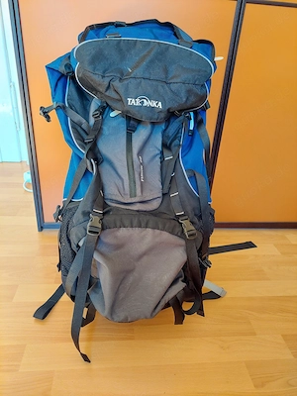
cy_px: 198
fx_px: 275
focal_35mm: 24
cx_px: 148
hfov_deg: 56.8
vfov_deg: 71.6
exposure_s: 1/50
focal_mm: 5.23
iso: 320
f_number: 1.8
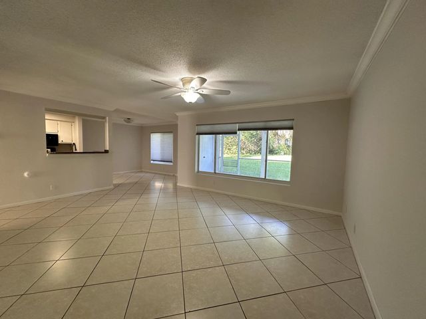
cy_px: 160
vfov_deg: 85.7
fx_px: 172
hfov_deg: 102.1
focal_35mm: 14
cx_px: 213
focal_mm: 2.22
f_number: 2.2
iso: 200
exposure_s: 1/120
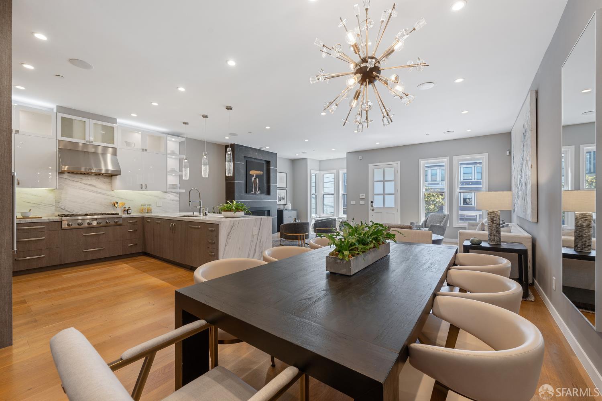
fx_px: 246
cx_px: 301
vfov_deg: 78.4
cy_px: 200
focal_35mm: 15
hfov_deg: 101.5
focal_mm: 14.7
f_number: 9
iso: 100
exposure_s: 1/4
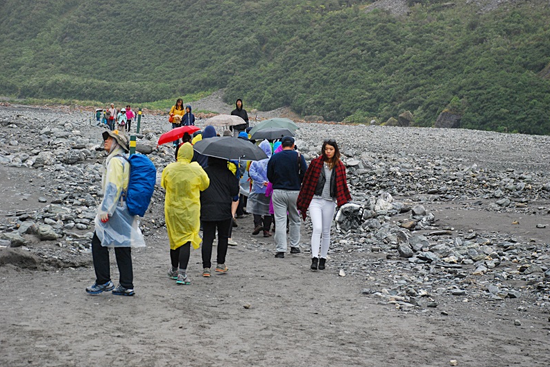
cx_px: 276
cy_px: 185
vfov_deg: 13.7
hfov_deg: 20.4
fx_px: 1528
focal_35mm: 100
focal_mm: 66
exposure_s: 1/500
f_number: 5.6
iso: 400
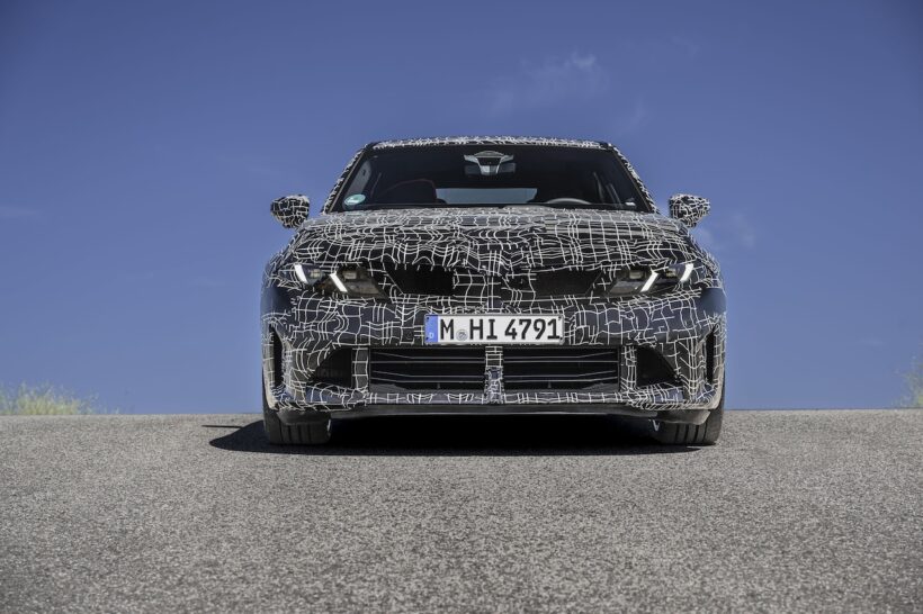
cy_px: 307
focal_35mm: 70
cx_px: 462
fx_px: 1794
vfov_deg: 19.4
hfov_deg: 28.9
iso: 50
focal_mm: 70
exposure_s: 1/160
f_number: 6.3
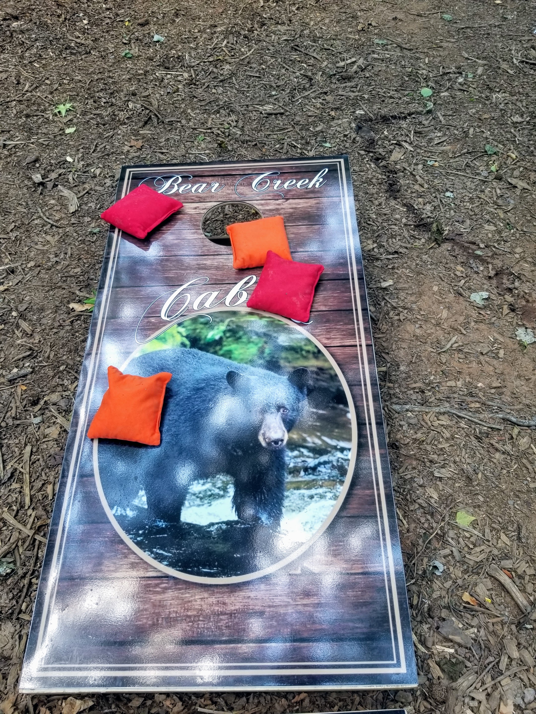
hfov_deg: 53.1
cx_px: 268
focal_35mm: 26
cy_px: 357
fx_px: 537
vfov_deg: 67.3
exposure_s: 1/100
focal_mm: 4.3
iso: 80
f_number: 1.7
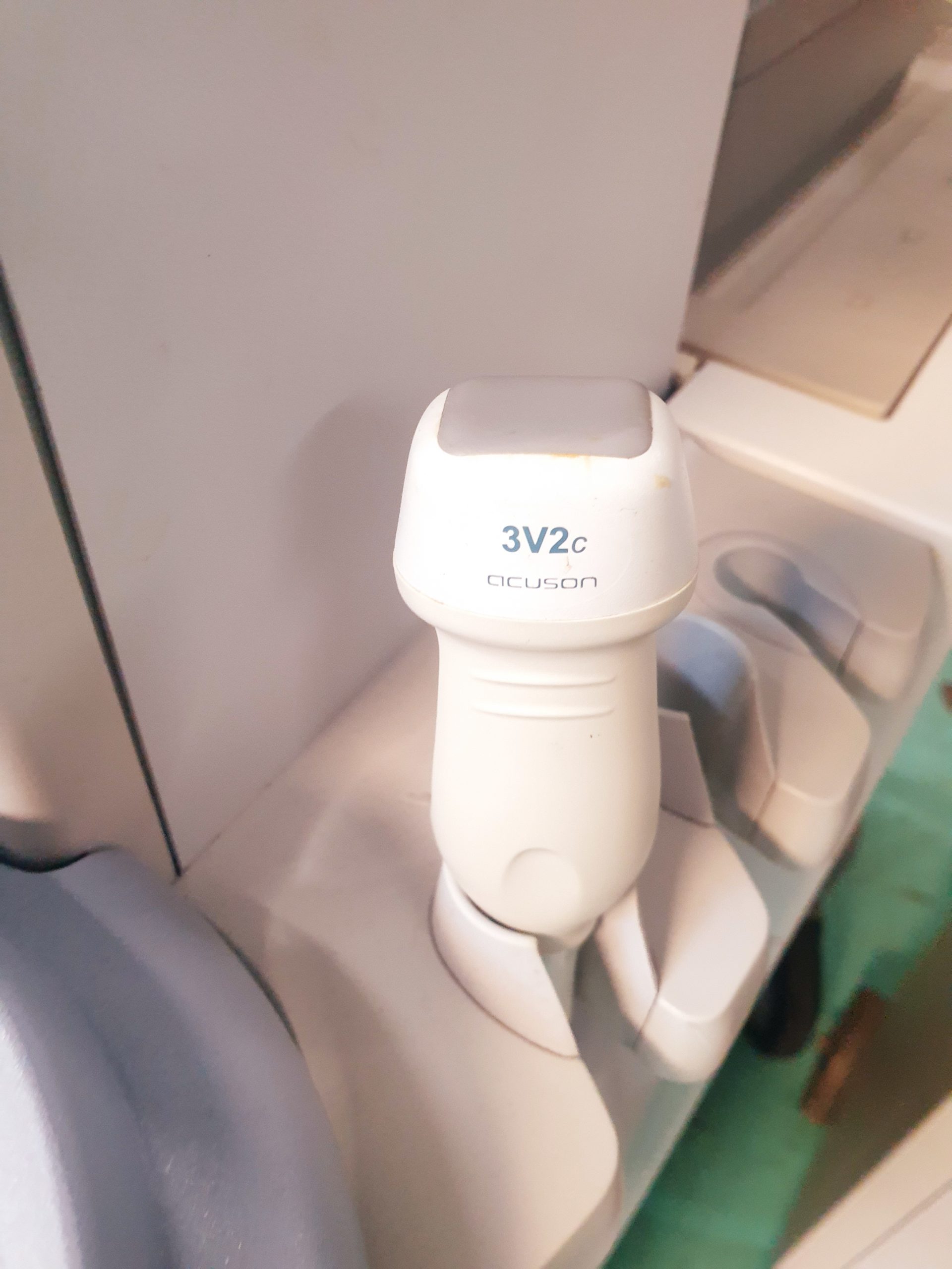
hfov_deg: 53.1
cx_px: 476
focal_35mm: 26
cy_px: 634
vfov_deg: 67.3
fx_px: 953
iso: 400
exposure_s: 1/50
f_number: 2.4
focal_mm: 4.3
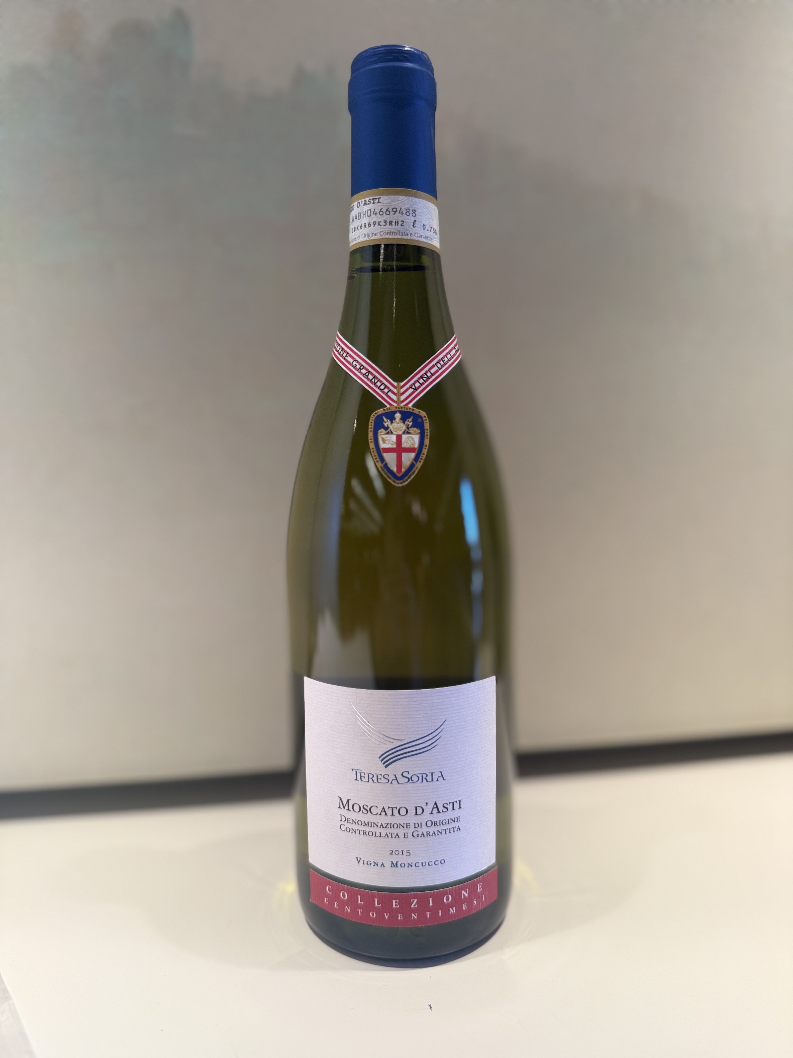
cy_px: 529
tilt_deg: -6.7
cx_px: 396
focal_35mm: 24
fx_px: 733
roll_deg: +0.1
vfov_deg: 71.6
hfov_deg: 56.8
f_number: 1.78
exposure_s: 1/100
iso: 125
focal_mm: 6.76
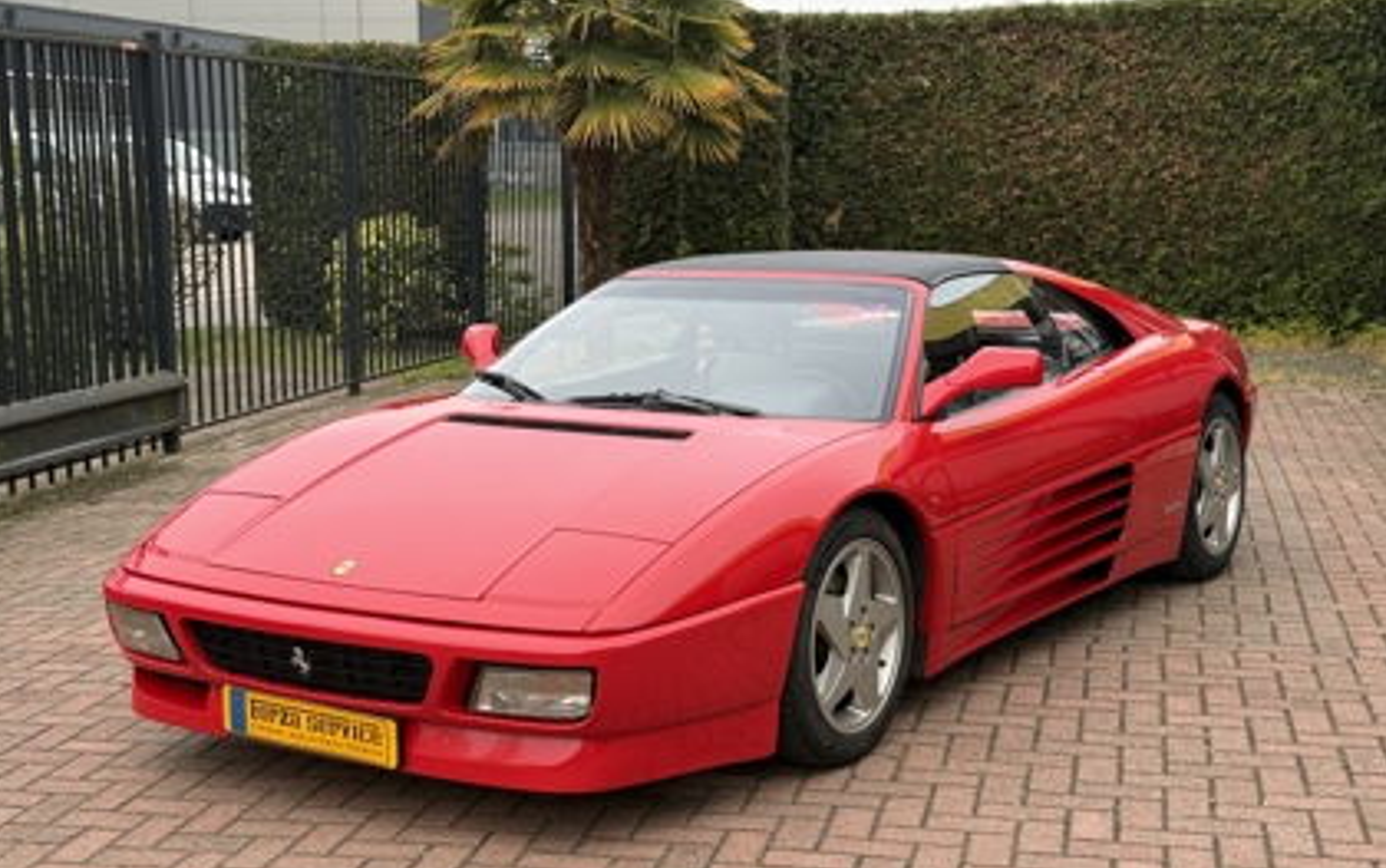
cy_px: 490
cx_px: 683
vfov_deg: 24.9
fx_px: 1965
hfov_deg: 38.8
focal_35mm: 52
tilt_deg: -10.0
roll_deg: -0.1
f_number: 1.78
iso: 64
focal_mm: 6.76
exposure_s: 1/611
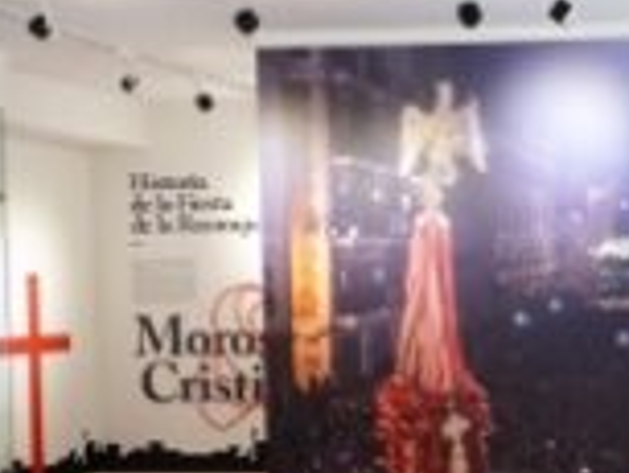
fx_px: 1200
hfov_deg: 26.9
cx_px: 695
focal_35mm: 66
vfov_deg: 22.2
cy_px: 327
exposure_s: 1/30
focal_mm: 4.25
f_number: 3.5
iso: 80
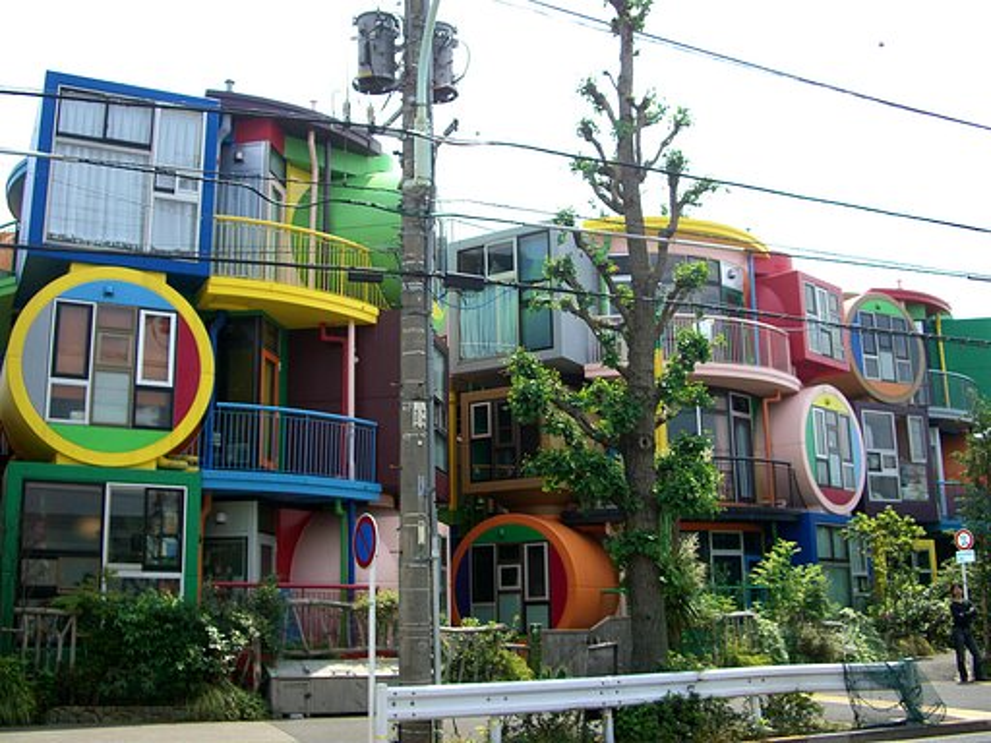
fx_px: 1088
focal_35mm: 38
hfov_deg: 49.0
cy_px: 372
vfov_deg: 37.7
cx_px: 496
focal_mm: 7.9
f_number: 5.6
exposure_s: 1/200
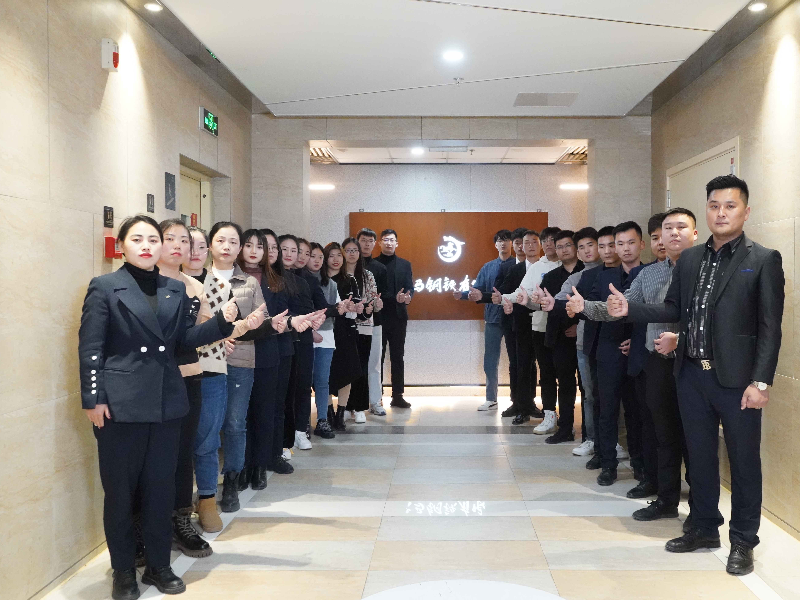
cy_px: 303
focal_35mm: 33
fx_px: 763
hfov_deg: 55.2
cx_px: 447
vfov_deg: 42.9
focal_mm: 30
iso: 16000
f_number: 6.3
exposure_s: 1/100
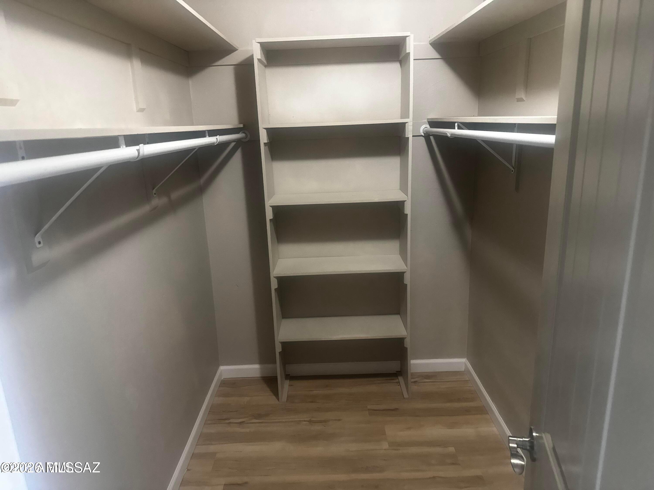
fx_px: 453
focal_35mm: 24
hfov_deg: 71.6
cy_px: 245
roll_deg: +2.2
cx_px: 327
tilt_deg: -14.4
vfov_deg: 56.8
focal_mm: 6.76
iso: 640
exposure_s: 1/60
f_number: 1.78
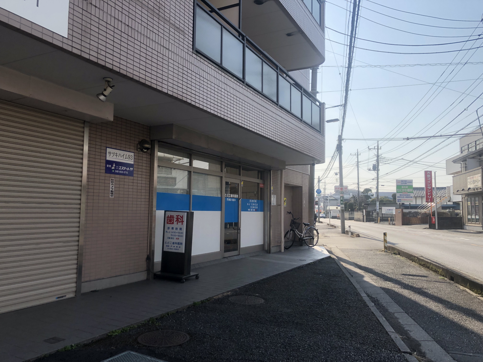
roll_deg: +0.0
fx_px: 391
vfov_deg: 49.7
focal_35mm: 28
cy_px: 181
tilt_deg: +4.4
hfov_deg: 63.4
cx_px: 242
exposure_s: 1/2000
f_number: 1.8
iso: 20
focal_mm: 4
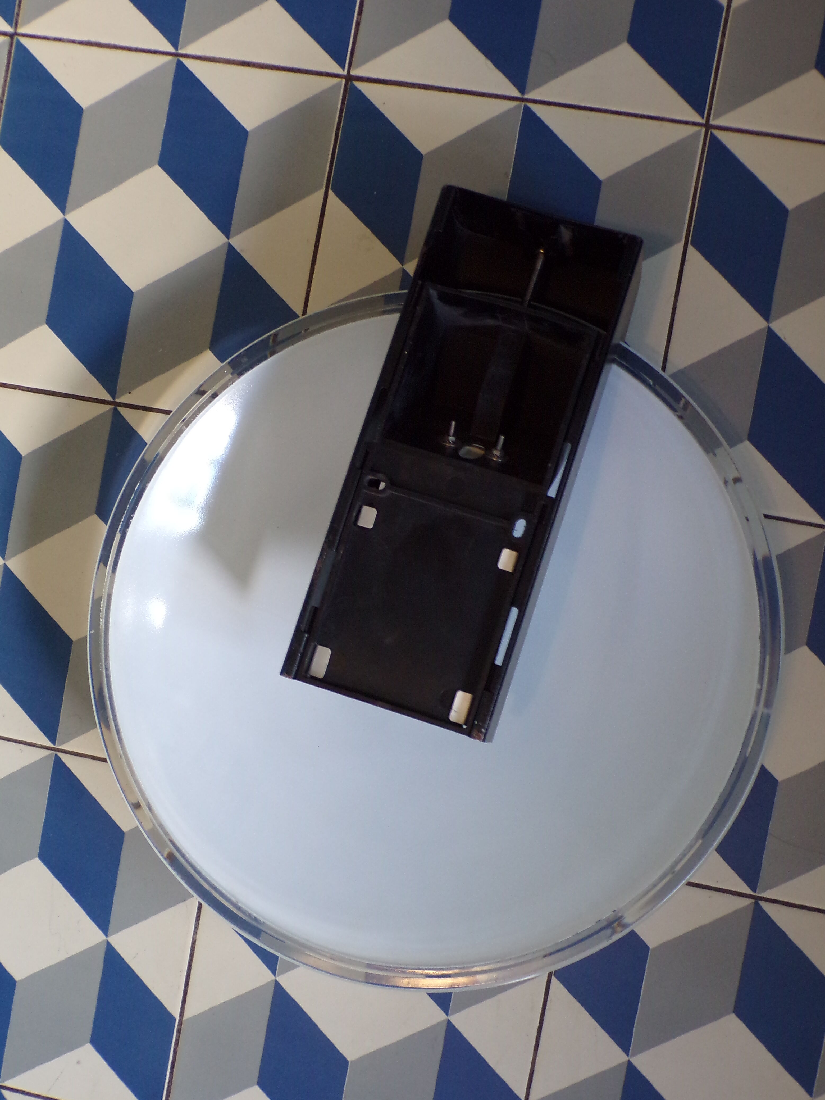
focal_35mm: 41
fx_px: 1303
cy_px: 576
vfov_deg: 45.8
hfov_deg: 35.1
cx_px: 423
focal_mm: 6.6
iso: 226
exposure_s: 1/17
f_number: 3.3
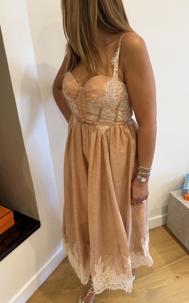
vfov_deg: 70.4
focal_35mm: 26
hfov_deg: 47.6
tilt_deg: -24.1
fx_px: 214
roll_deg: +5.5
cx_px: 100
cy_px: 149
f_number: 1.78
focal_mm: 6.76
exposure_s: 1/50
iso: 160
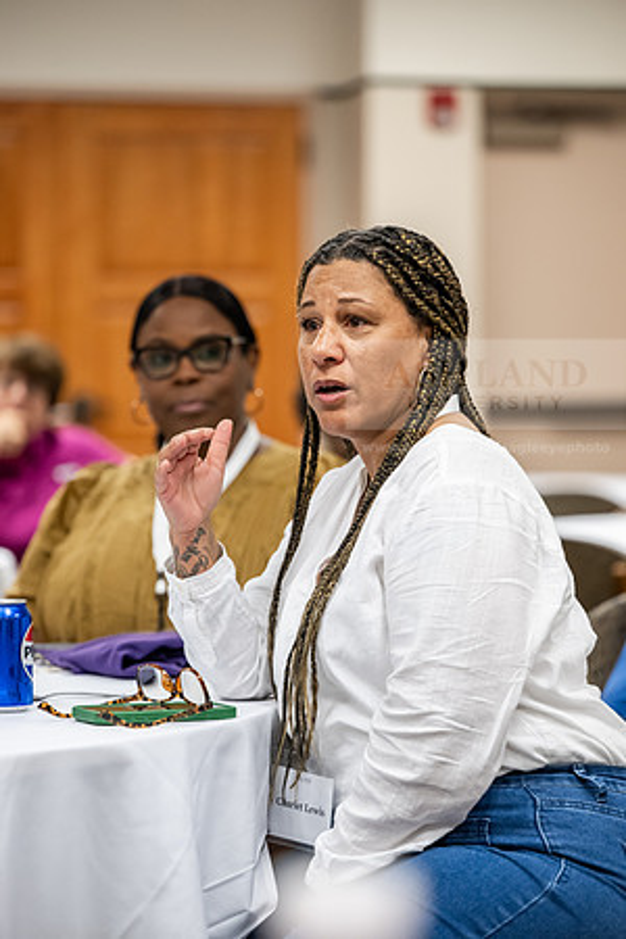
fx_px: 2999
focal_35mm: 115
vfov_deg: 17.8
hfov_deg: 11.9
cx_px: 313
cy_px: 470
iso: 2000
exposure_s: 1/200
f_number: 2.8
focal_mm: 115
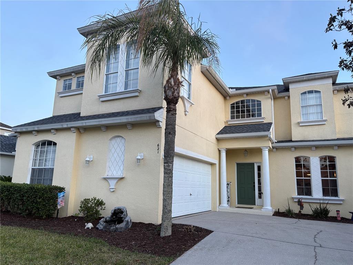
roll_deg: -2.0
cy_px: 132
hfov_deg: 67.3
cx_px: 176
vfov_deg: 53.1
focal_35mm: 26
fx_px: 265
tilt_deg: +11.2
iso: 125
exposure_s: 1/120
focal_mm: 5.96
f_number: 1.6
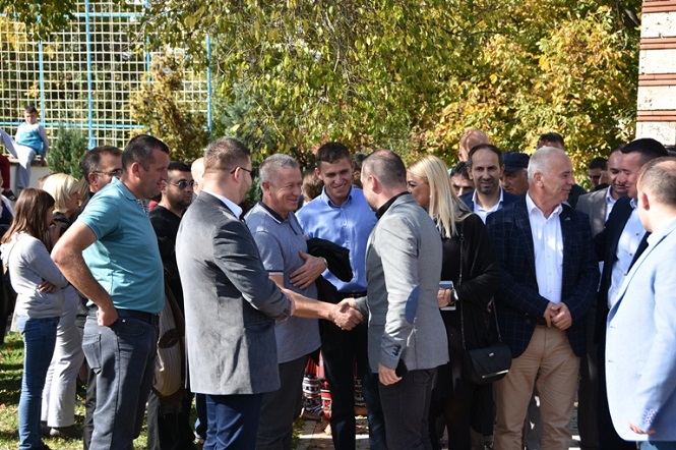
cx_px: 338
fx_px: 1351
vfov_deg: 18.9
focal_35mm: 72
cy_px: 225
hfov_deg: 28.1
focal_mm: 48
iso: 125
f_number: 7.1
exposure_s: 1/200
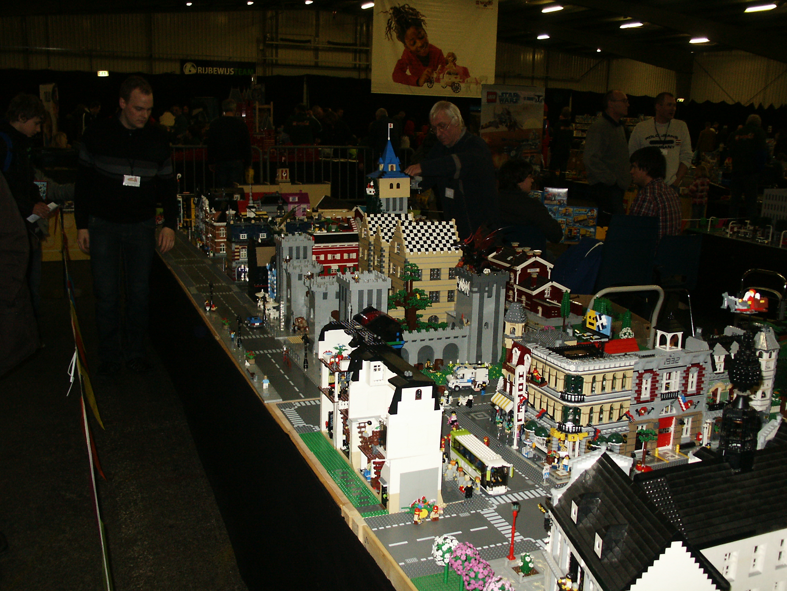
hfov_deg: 52.6
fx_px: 796
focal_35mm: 35
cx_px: 394
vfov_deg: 40.7
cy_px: 296
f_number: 3
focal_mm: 7.2
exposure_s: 1/45
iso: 200
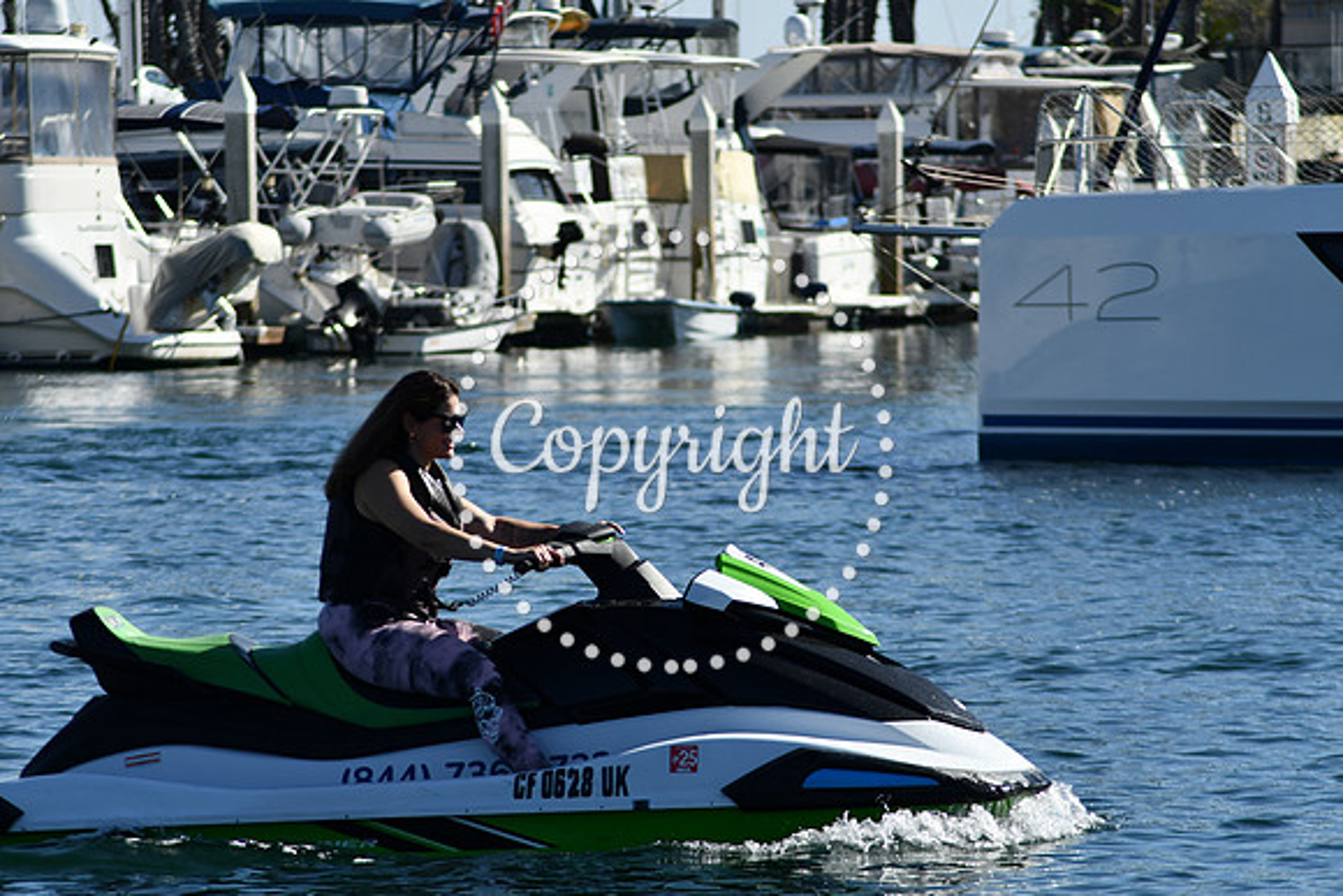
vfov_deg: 4.8
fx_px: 10634
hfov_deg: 7.2
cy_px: 448
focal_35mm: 285
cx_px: 672
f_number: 6.3
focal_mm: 190
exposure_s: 1/1250
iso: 200
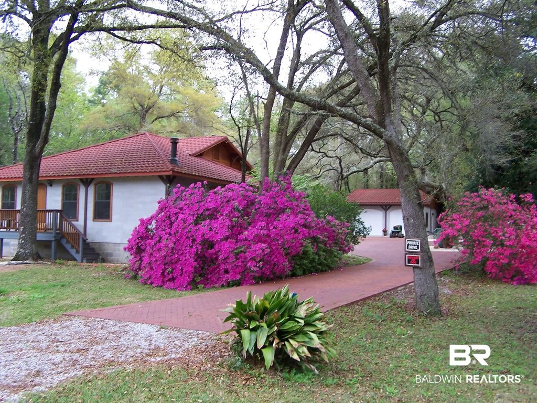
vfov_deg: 37.7
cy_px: 202
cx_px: 268
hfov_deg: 49.0
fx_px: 589
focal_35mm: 38
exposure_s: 1/45
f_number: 2.8
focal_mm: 6.3
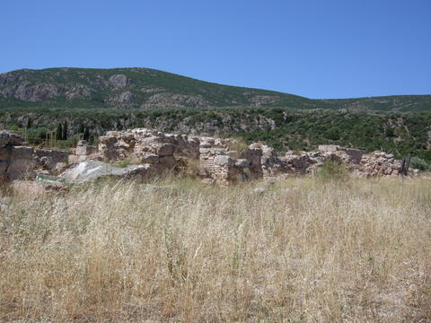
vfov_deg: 39.7
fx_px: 448
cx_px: 216
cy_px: 162
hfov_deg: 51.4
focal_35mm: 36
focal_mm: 7.5
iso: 64
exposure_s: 1/330
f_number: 5.4
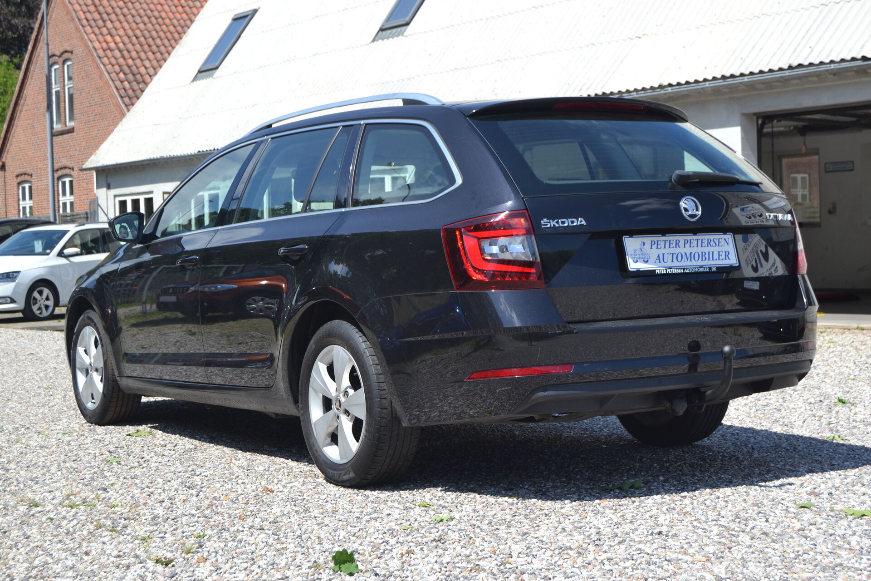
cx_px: 436
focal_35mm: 57
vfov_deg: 23.8
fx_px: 1379
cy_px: 290
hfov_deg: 35.1
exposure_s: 1/250
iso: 100
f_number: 8
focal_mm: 38
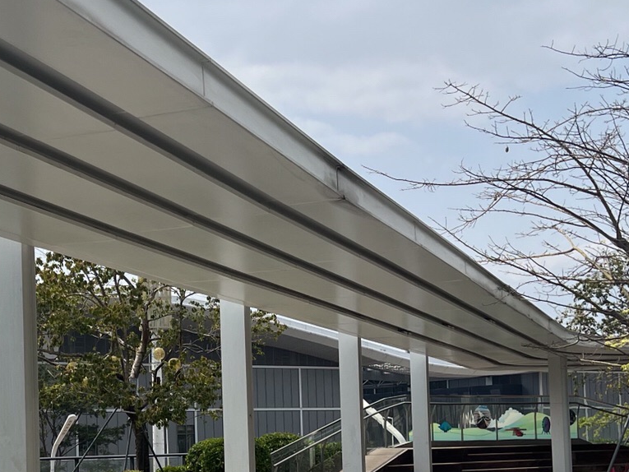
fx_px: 1236
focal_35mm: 68
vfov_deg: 21.3
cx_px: 152
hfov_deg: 28.1
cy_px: 388
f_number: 1.5
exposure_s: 1/6211
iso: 50
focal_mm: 5.7
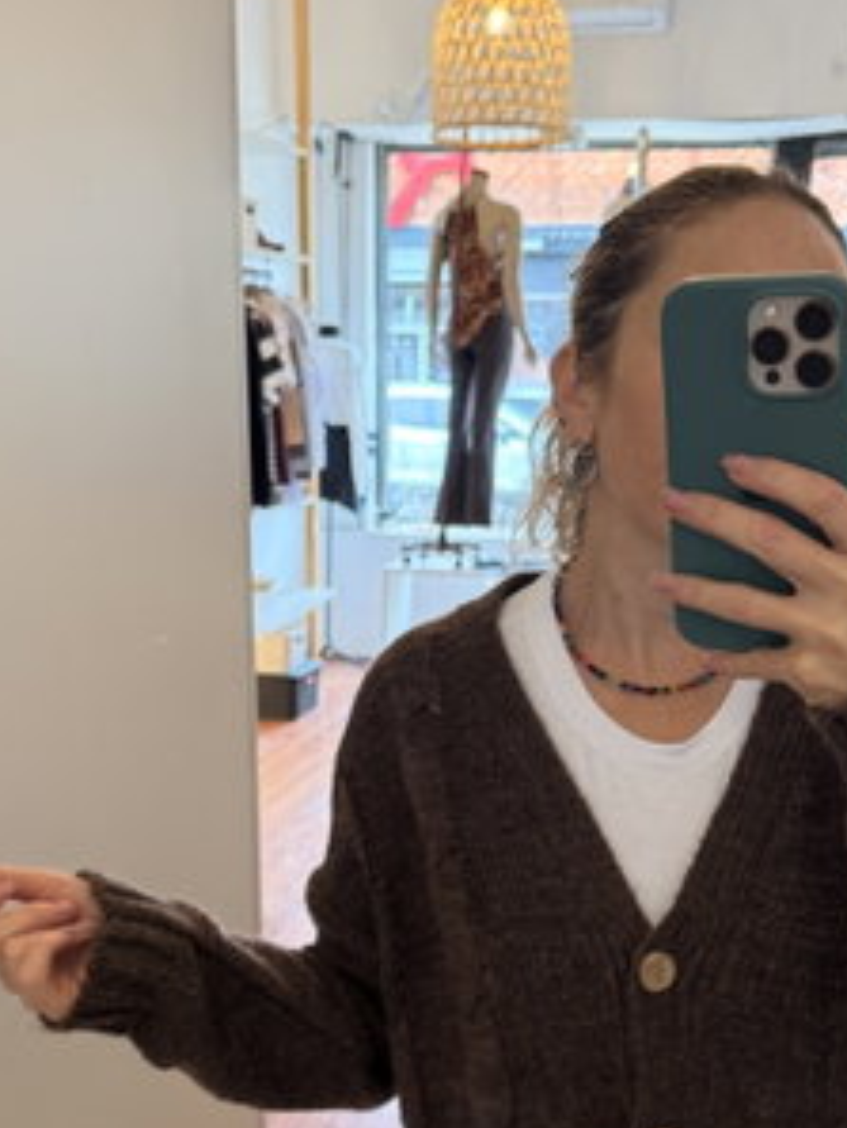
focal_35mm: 43
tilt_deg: -16.5
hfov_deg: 33.6
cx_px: 441
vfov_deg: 42.9
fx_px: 1402
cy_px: 792
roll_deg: -2.0
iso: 200
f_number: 1.78
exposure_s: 1/50
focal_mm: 6.76
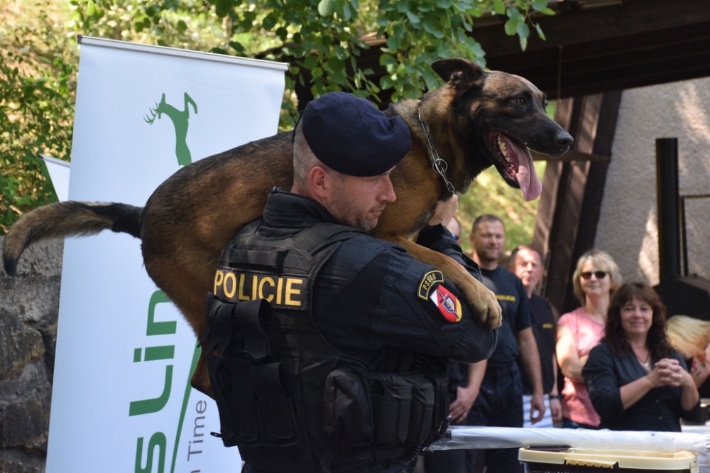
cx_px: 355
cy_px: 236
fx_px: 1656
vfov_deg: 16.3
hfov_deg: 24.2
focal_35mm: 84
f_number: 4.8
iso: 900
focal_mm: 56
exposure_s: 1/500
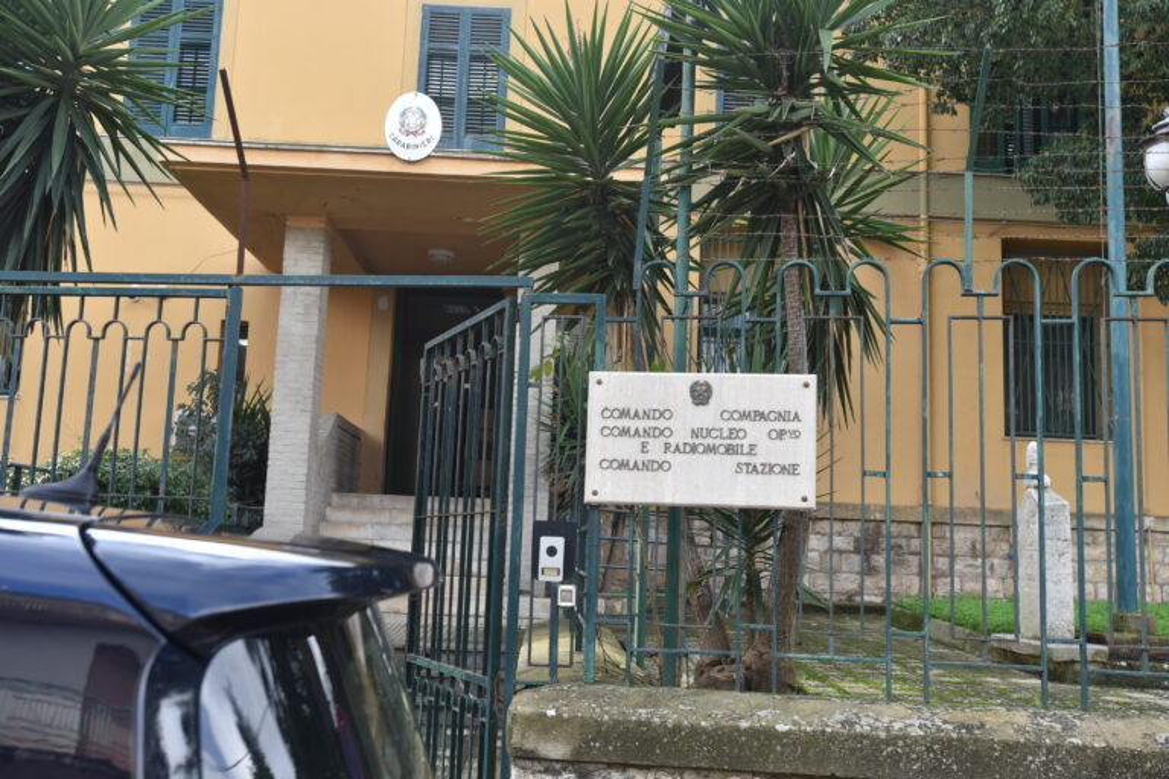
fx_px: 1136
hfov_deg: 54.4
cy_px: 390
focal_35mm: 35
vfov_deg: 37.9
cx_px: 584
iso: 400
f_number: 6.7
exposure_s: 1/180
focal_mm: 35
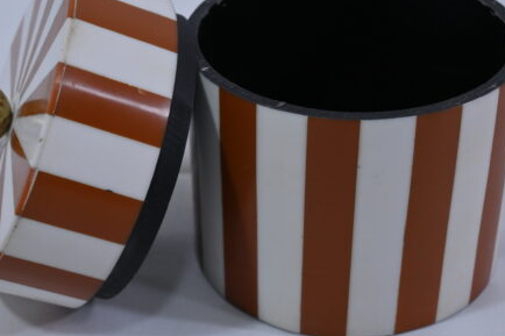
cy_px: 165
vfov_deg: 17.9
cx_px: 228
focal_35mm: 76
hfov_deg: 26.6
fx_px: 1066
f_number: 9
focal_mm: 55
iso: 640
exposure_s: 1/125
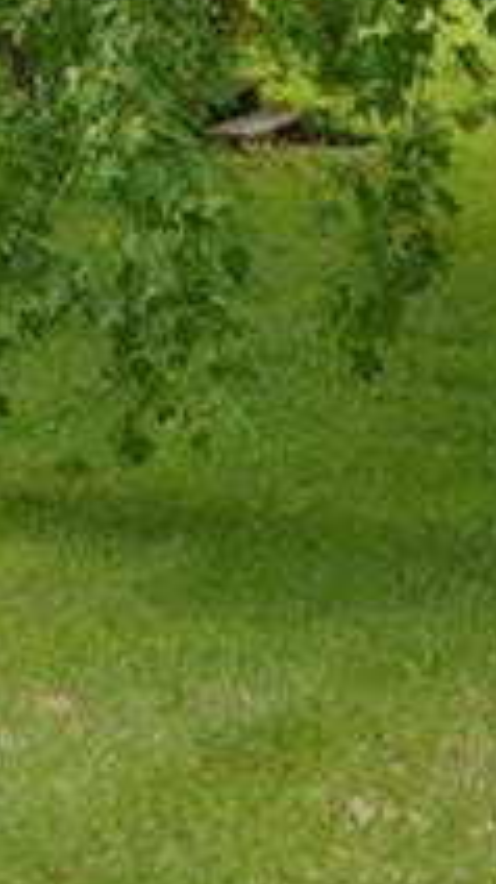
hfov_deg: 6.1
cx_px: -679
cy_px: -390
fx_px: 4438
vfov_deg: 11.0
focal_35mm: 190
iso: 100
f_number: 5
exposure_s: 1/200
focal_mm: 25
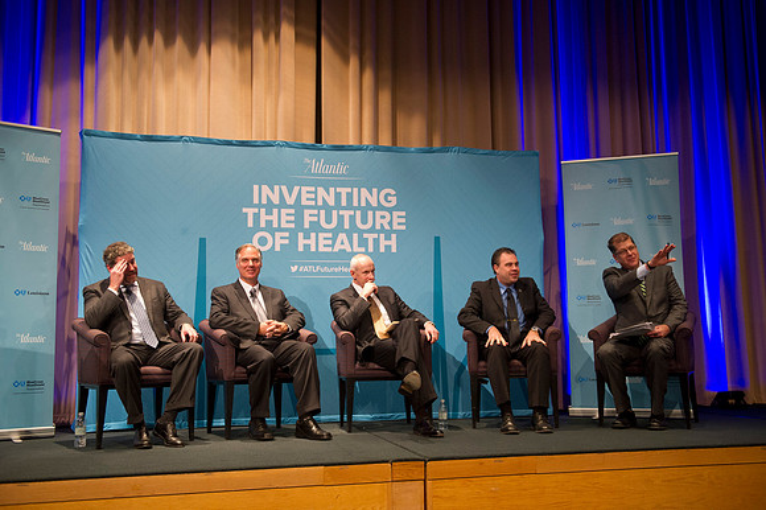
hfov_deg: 53.2
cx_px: 383
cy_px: 255
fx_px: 766
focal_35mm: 36
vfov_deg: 36.8
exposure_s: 1/200
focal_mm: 36
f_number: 3.2
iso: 2500
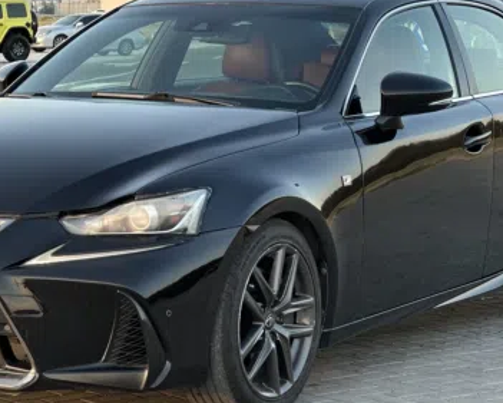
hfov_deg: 14.0
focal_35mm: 137
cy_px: 204
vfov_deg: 11.3
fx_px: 2040
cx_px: 206
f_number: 2.8
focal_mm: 9
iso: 80
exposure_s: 1/121
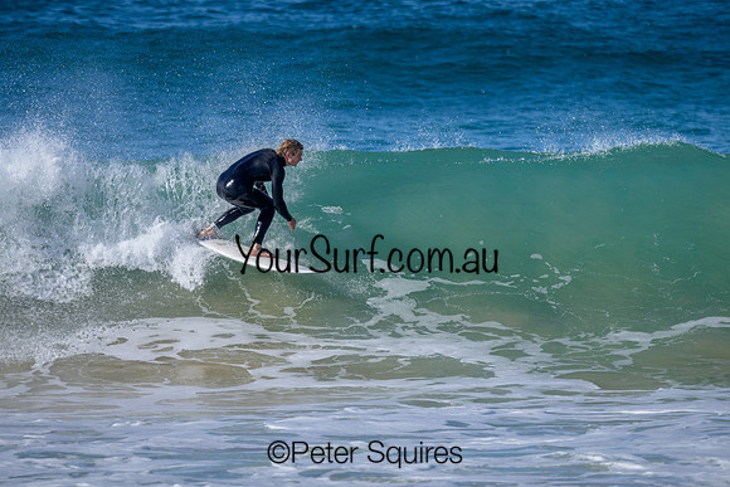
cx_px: 325
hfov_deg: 1.9
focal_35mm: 1099
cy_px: 229
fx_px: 22289
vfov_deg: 1.3
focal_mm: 800
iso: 320
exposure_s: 1/2000
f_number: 6.3
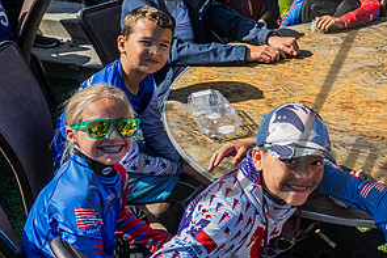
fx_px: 764
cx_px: 392
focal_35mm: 71
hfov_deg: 26.8
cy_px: 85
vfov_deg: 19.1
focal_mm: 28
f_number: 14
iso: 800
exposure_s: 1/800
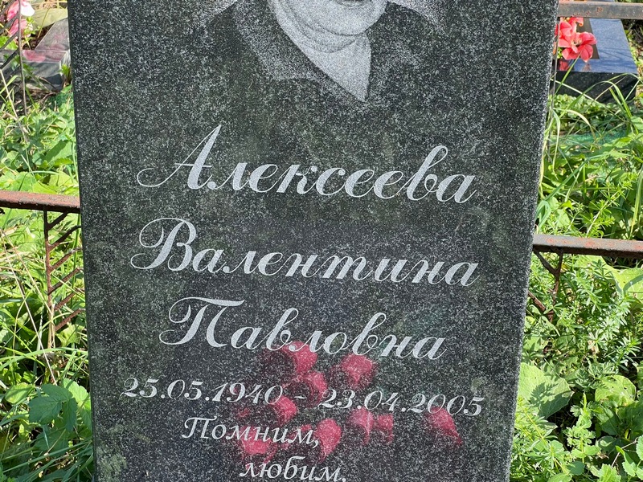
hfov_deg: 25.3
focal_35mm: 77
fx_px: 1430
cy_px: 241
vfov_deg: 19.1
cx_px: 322
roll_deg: -1.2
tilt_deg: -28.4
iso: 32
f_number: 2.8
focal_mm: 9
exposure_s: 1/134
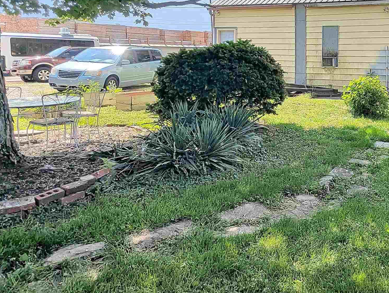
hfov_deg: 48.7
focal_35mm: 33
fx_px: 371
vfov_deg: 42.2
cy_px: 89
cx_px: 358
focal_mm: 2.35
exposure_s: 1/1859
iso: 46
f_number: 2.2
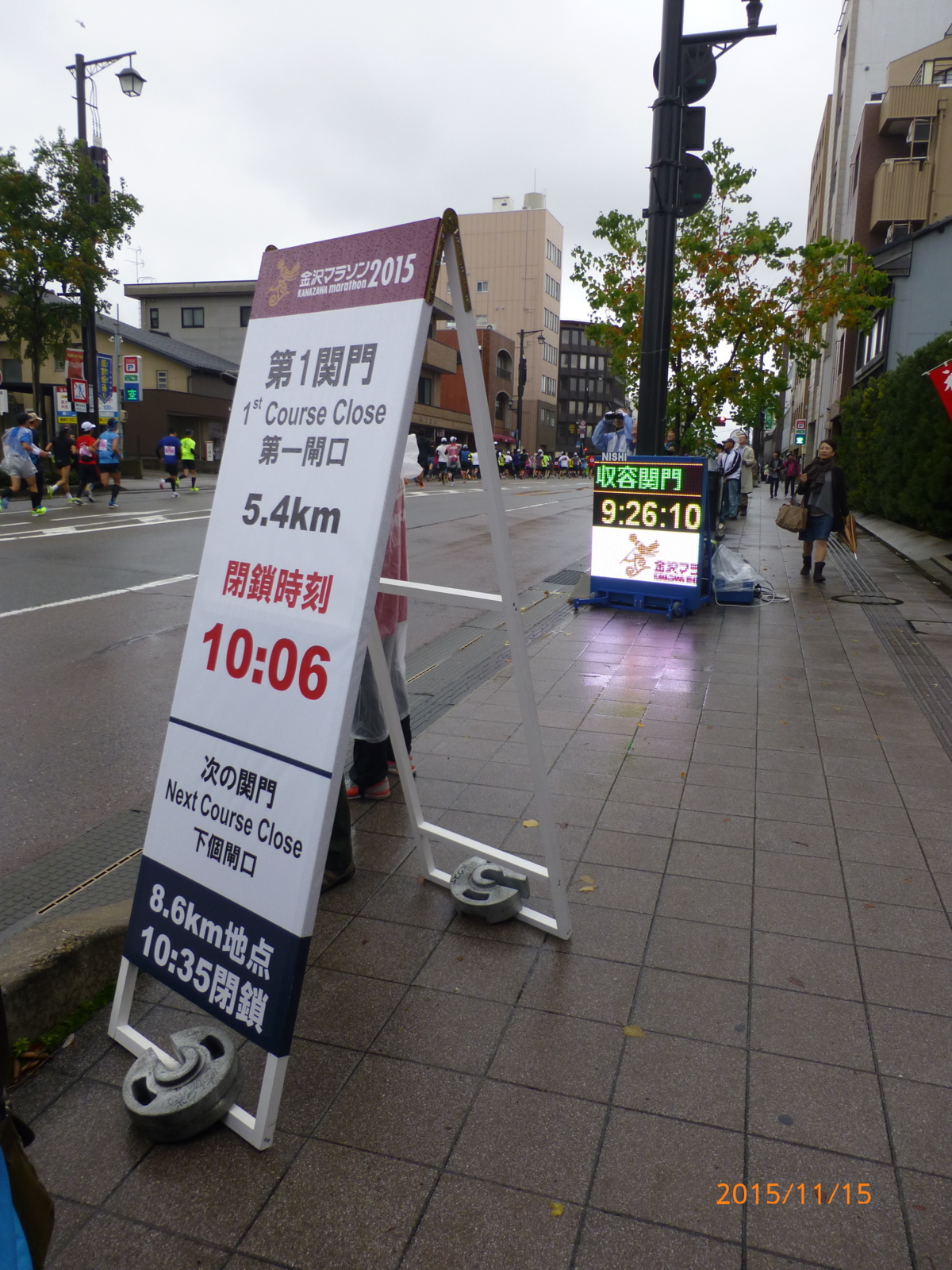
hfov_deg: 56.8
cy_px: 635
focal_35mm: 24
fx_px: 880
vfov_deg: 71.6
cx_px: 476
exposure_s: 1/80
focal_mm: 4.3
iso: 100
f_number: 3.3
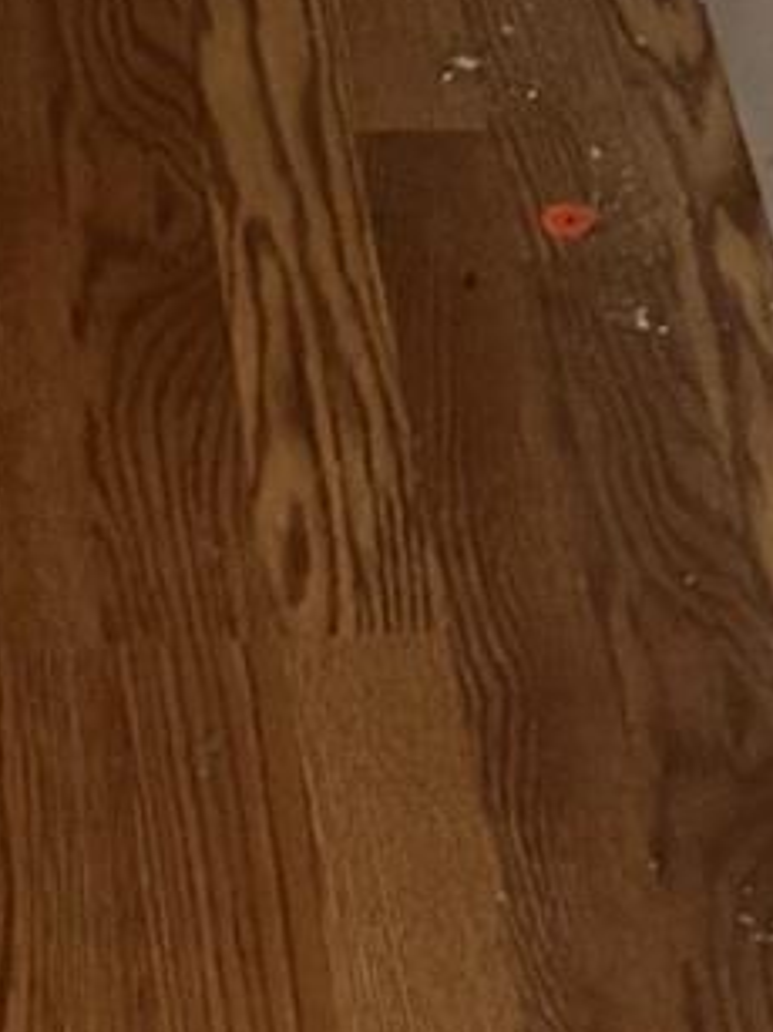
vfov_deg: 8.7
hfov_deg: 7.6
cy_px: -1906
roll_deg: -0.5
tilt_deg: -12.4
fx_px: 5810
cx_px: -131
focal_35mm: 195
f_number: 1.6
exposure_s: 1/30
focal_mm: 5.96
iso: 640
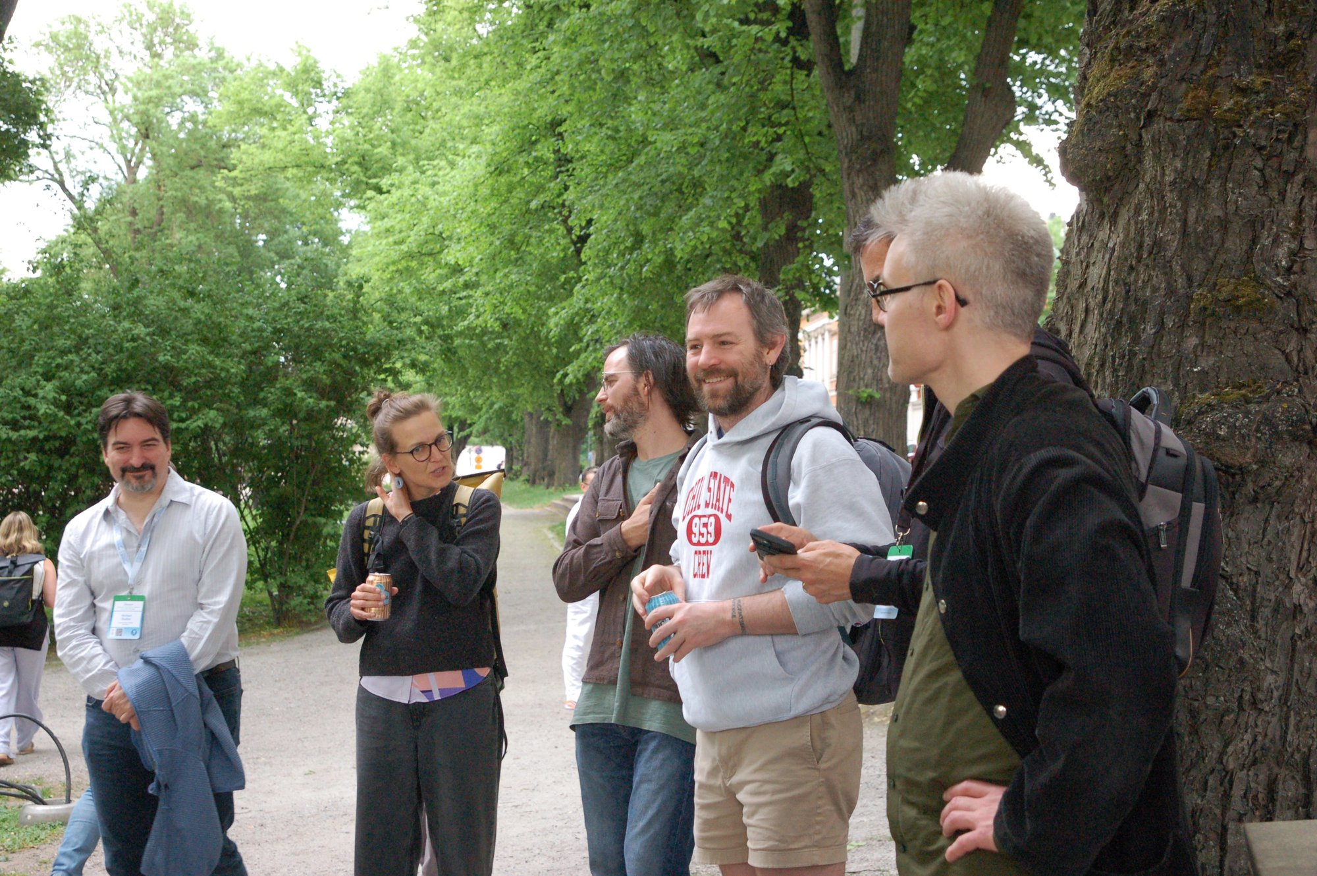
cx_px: 658
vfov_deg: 23.7
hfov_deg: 35.1
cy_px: 438
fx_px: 2083
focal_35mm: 57
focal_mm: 38
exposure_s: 1/125
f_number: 6.3
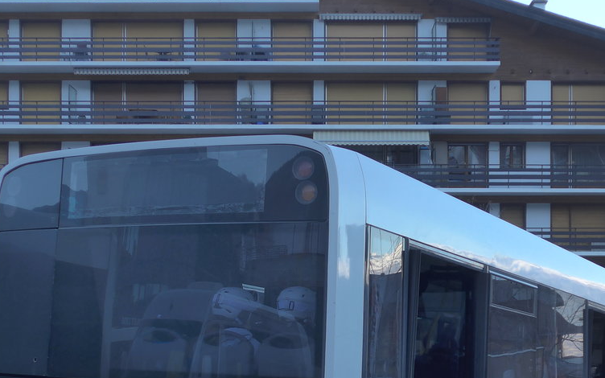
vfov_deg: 19.5
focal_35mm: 66
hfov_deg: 31.1
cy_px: 308
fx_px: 1088
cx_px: 318
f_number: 2.5
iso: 160
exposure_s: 1/500
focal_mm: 8
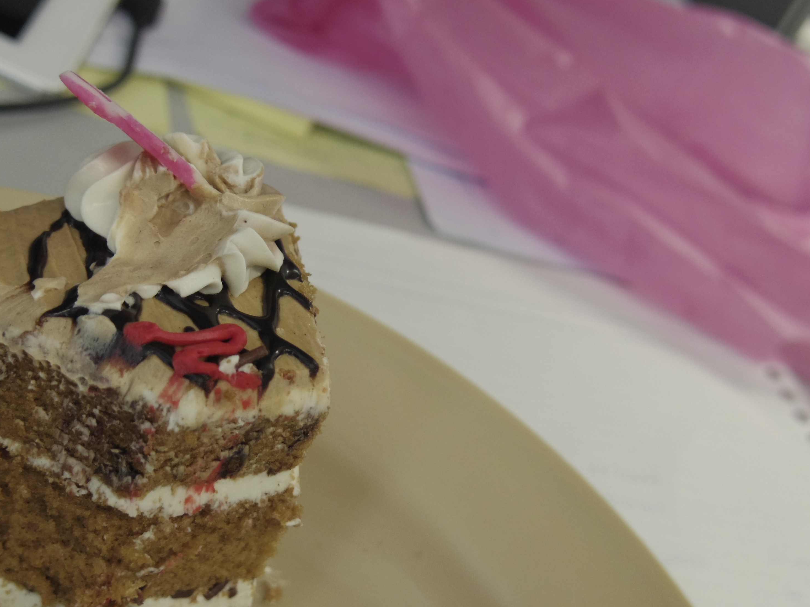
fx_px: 1497
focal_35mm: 64
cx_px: 332
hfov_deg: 30.2
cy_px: 293
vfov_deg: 22.9
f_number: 2.2
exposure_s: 1/60
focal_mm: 8.5
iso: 250
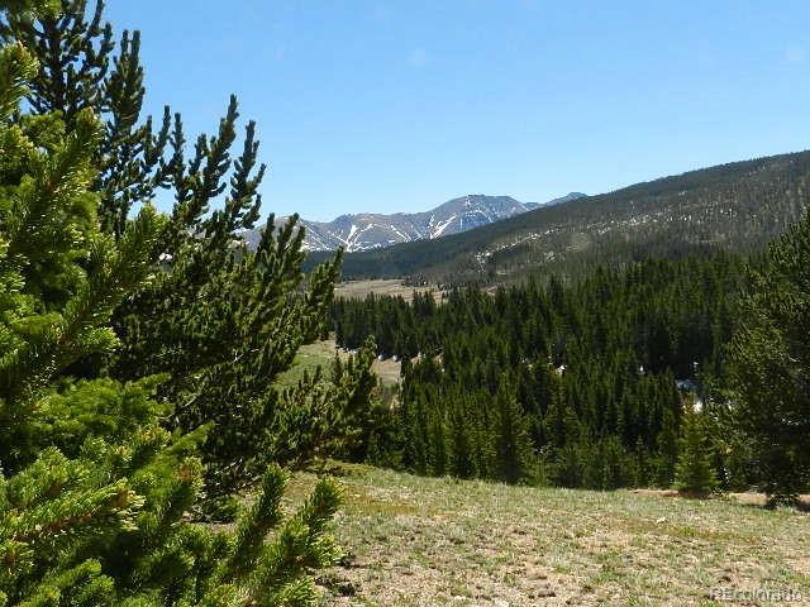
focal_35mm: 38
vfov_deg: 37.7
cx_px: 405
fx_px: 889
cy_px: 304
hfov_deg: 49.0
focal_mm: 6.7
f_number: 4
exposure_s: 1/125
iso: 160
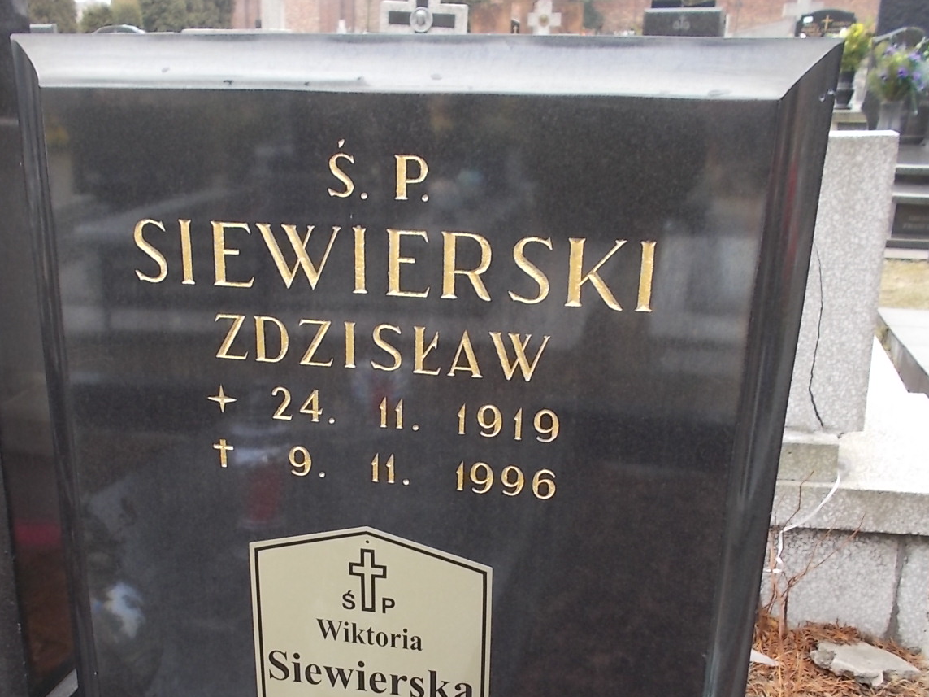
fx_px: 1127
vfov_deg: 34.0
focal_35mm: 42
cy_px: 465
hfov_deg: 44.6
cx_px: 384
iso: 80
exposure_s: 1/100
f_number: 3.4
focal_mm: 5.3
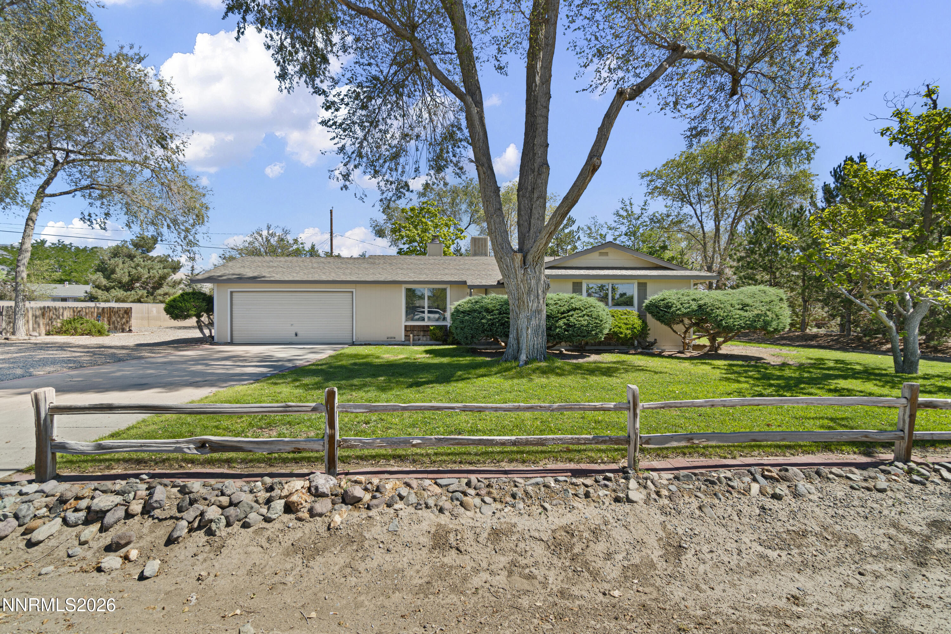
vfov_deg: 77.3
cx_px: 476
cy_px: 317
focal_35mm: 15
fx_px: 396
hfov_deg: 100.4
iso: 100
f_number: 8
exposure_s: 1/30
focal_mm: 10
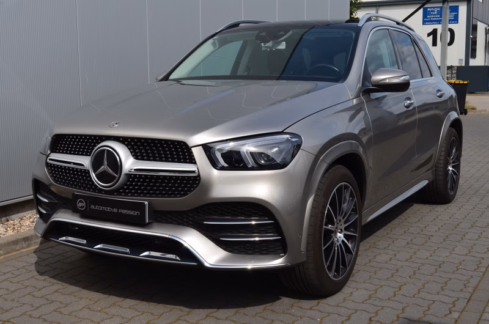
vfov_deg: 29.7
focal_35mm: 45
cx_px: 244
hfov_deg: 43.7
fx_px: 610
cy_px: 162
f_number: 11
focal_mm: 30
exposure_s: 1/125
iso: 140
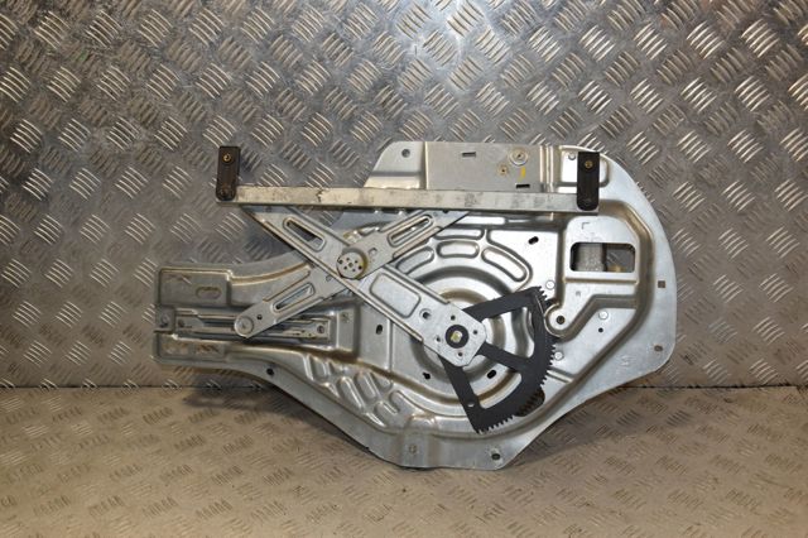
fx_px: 841
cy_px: 269
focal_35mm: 38
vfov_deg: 35.5
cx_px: 404
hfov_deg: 51.3
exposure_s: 1/200
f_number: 7.1
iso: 800
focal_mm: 25
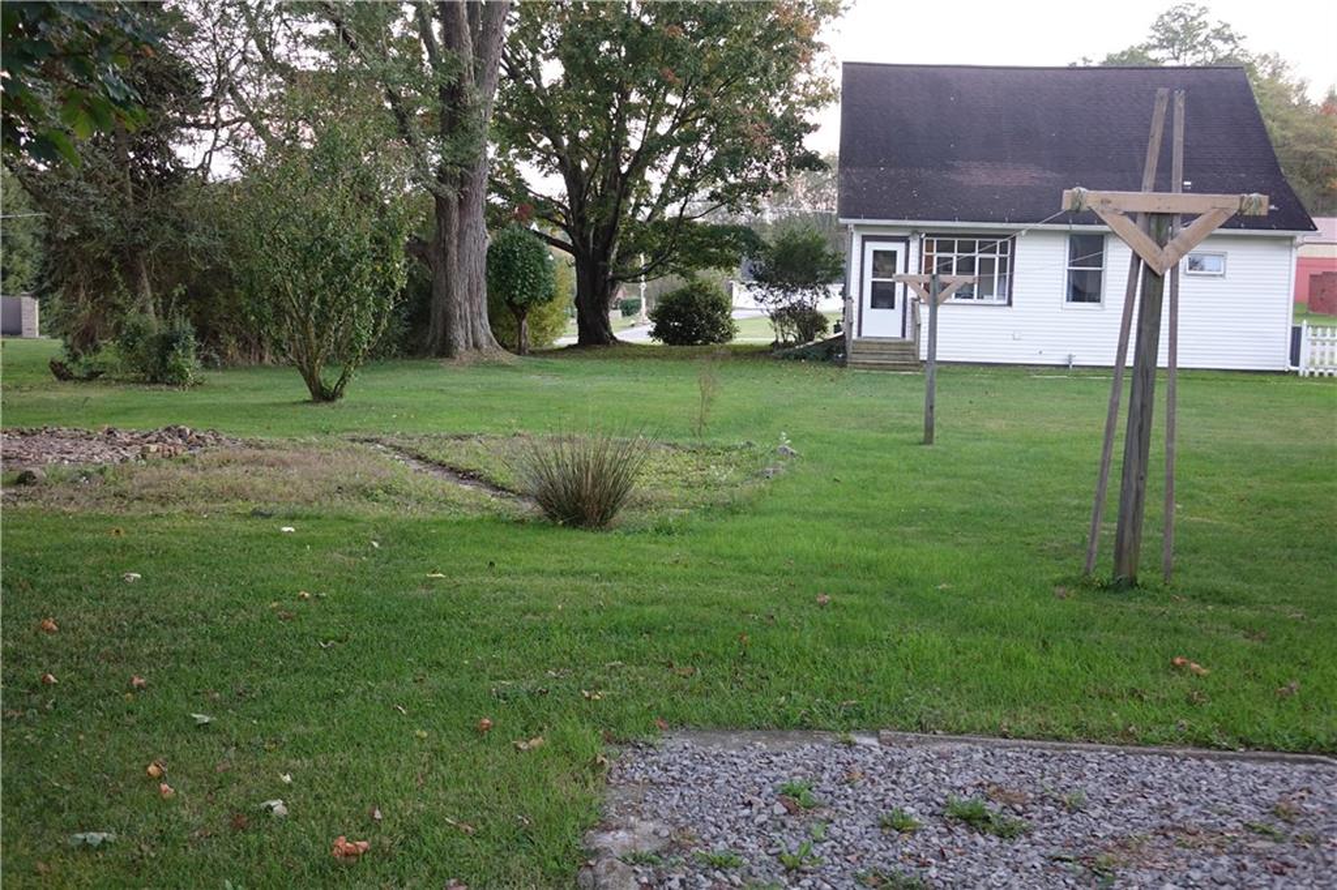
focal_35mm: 43
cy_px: 445
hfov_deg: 45.4
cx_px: 668
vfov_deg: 31.2
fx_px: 1596
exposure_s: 1/50
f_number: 2.8
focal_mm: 15.78
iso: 400
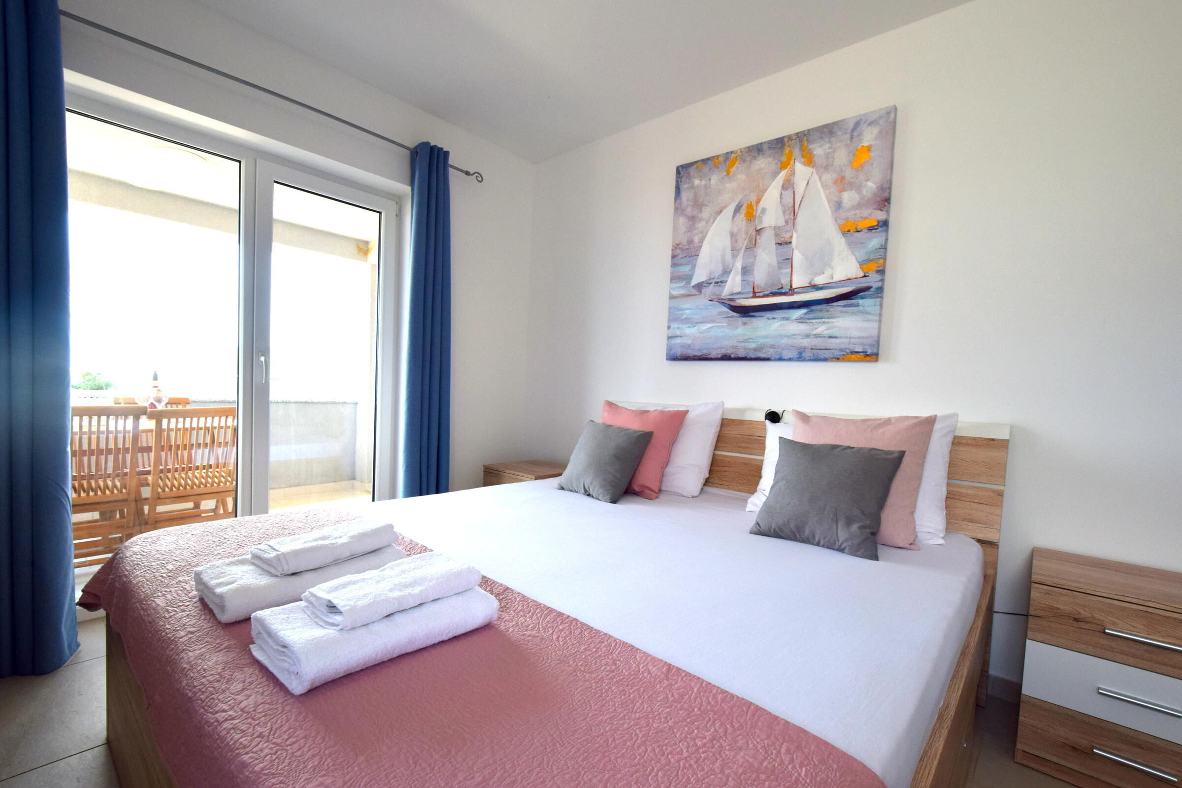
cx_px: 591
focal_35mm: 15
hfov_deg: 100.4
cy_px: 394
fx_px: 492
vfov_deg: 77.3
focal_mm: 10
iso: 400
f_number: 7.1
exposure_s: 1/200
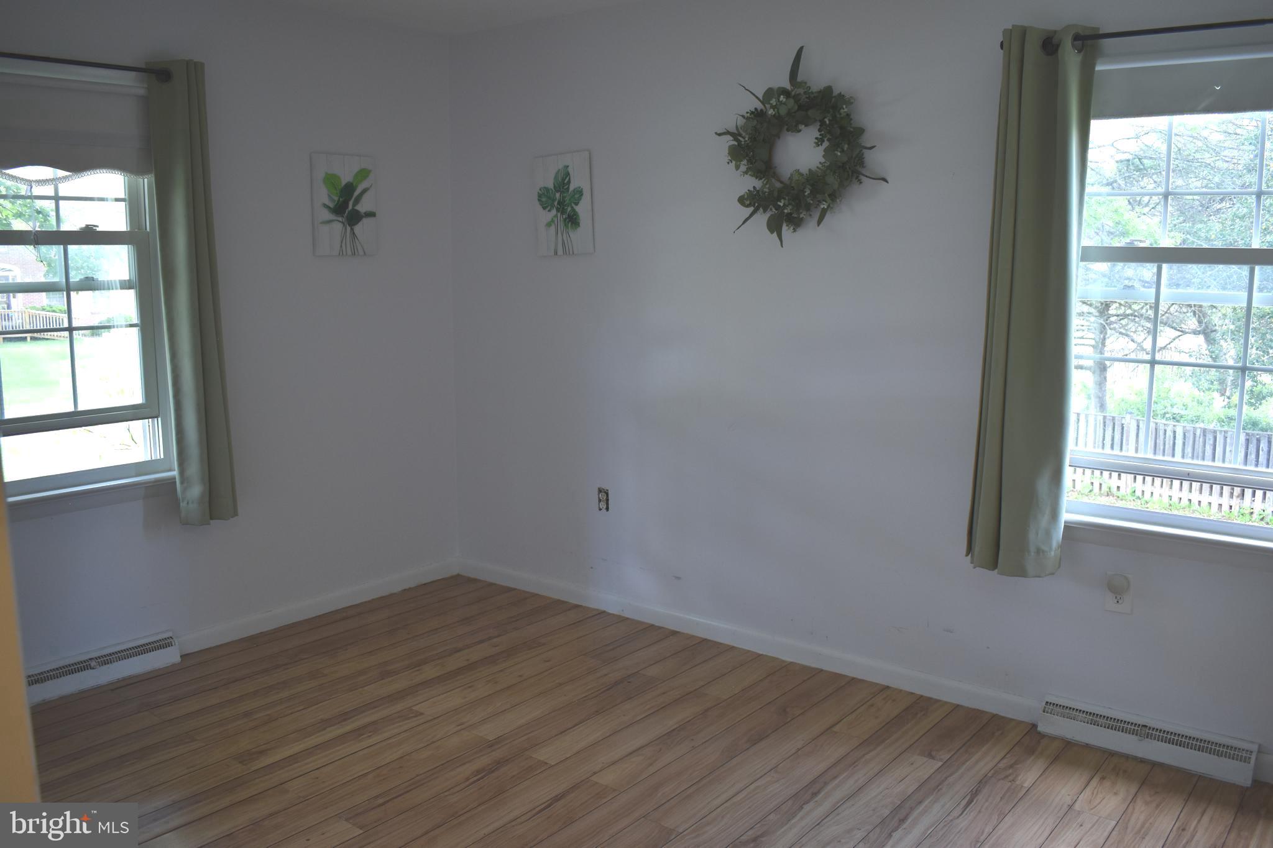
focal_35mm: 30
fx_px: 1061
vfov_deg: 43.6
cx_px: 636
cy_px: 424
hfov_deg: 61.9
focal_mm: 20
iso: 400
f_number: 4
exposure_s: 1/60
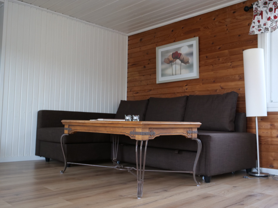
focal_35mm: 36
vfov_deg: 39.7
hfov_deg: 51.4
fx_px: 289
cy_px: 104
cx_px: 139
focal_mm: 18
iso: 500
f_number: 3.2
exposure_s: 1/60
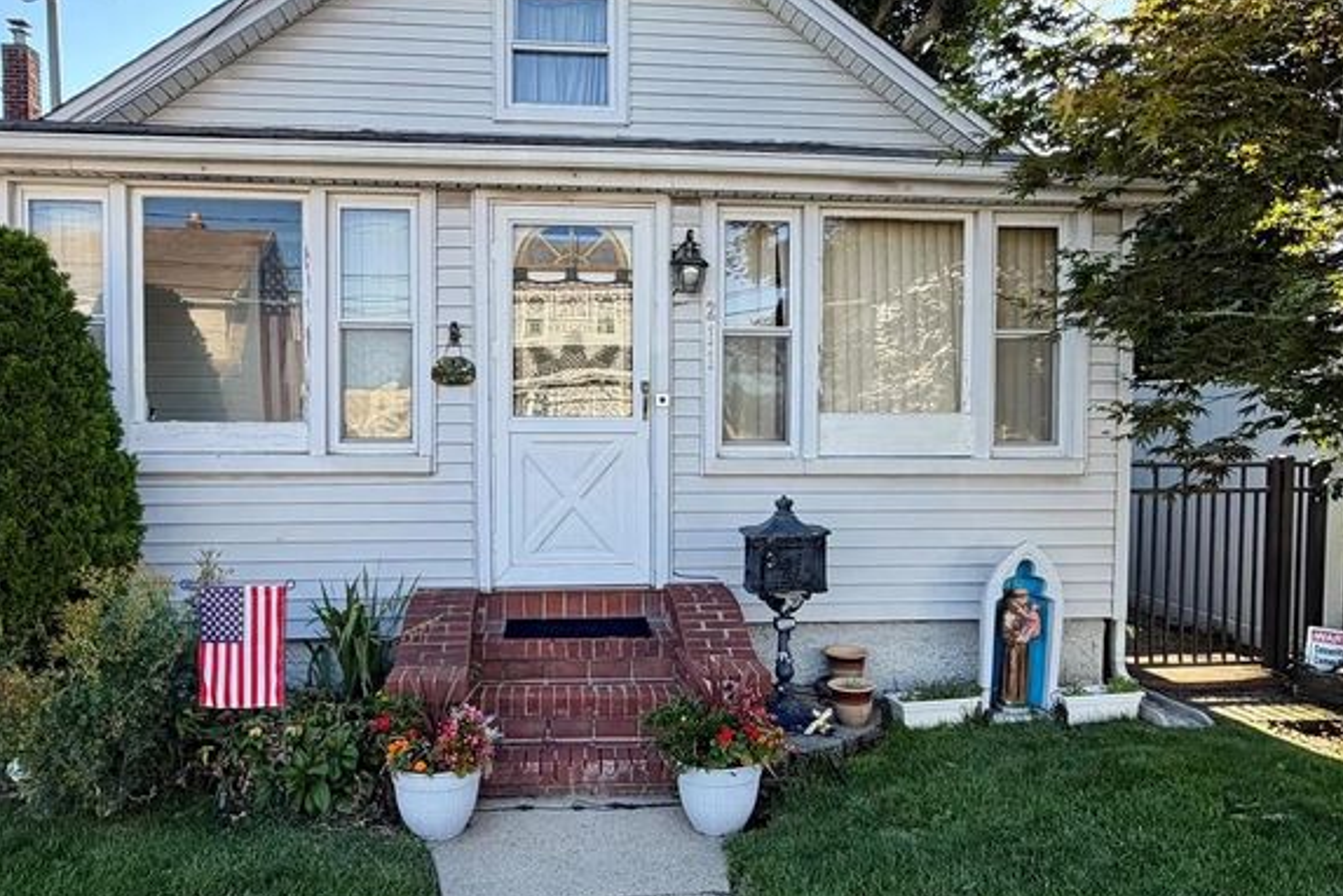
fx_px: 970
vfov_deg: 49.5
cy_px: 476
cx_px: 652
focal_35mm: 26
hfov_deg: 69.4
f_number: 2.2
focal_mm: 2.22
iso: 64
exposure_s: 1/442
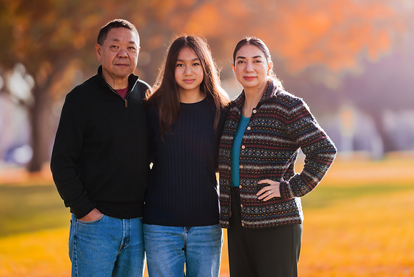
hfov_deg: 15.2
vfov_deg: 10.2
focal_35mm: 135
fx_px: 1553
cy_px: 138
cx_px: 207
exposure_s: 1/400
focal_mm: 135
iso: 80
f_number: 1.8
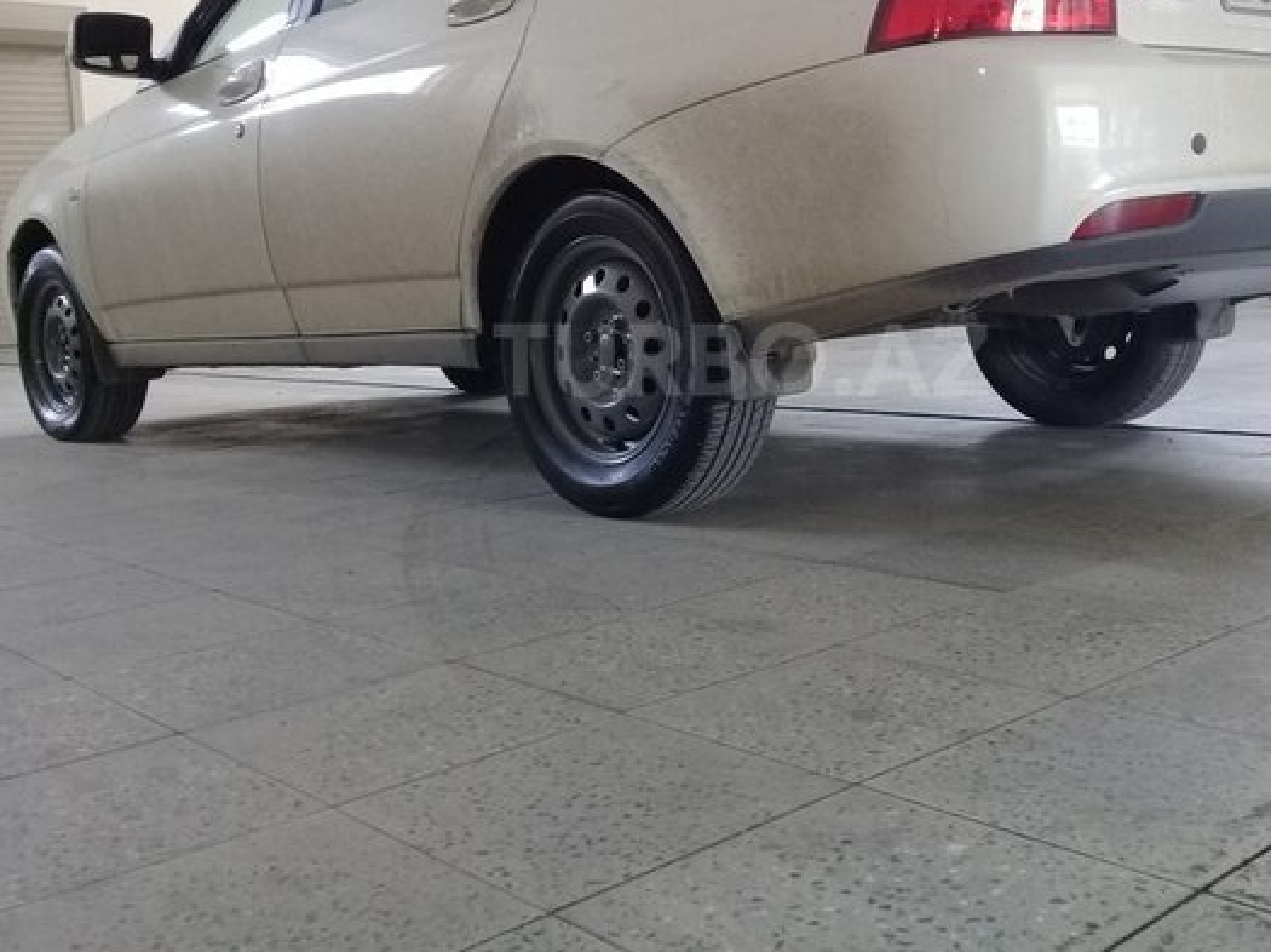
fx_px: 1431
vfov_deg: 36.6
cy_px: 360
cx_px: 741
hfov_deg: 47.7
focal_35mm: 39
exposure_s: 1/33
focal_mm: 3.3
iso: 125
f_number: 2.2
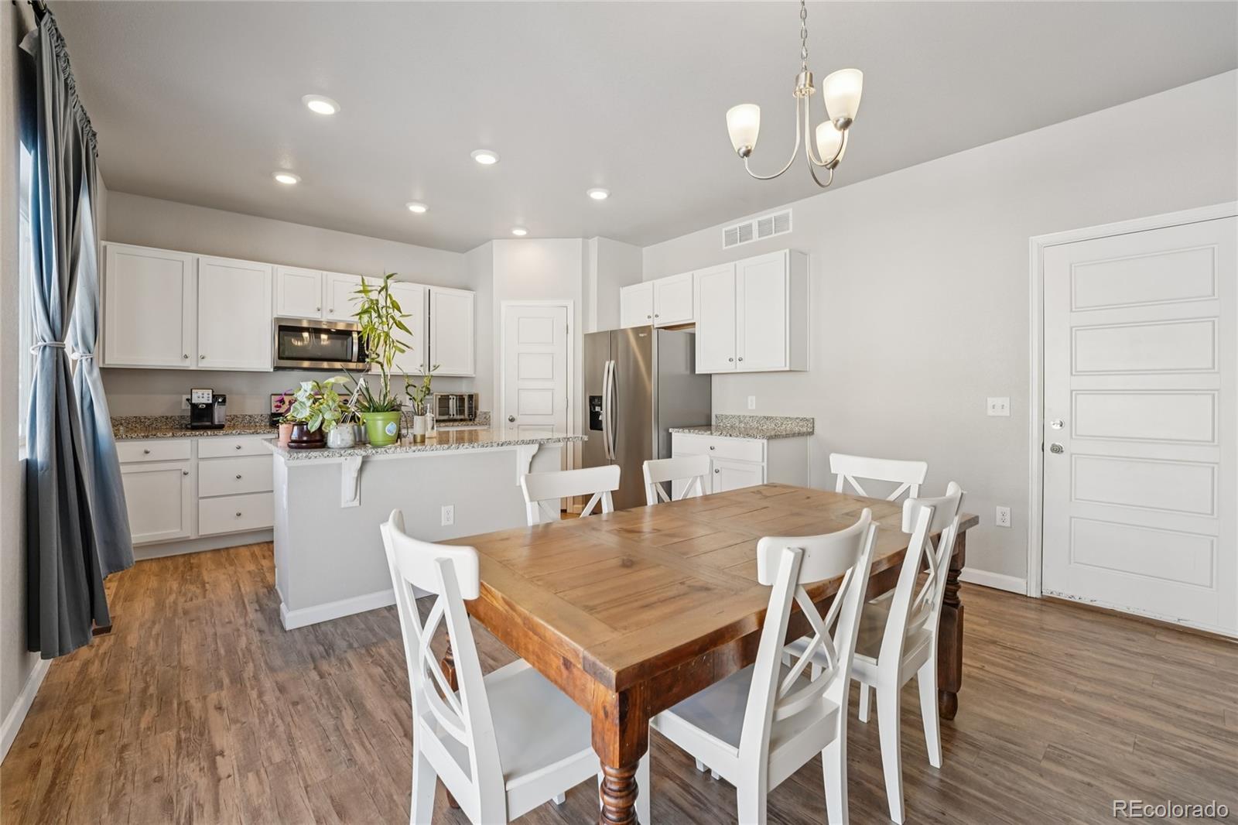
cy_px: 412
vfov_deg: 81.2
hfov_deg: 104.3
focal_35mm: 14
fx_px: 481
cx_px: 619
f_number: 8
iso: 320
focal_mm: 14
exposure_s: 1/30
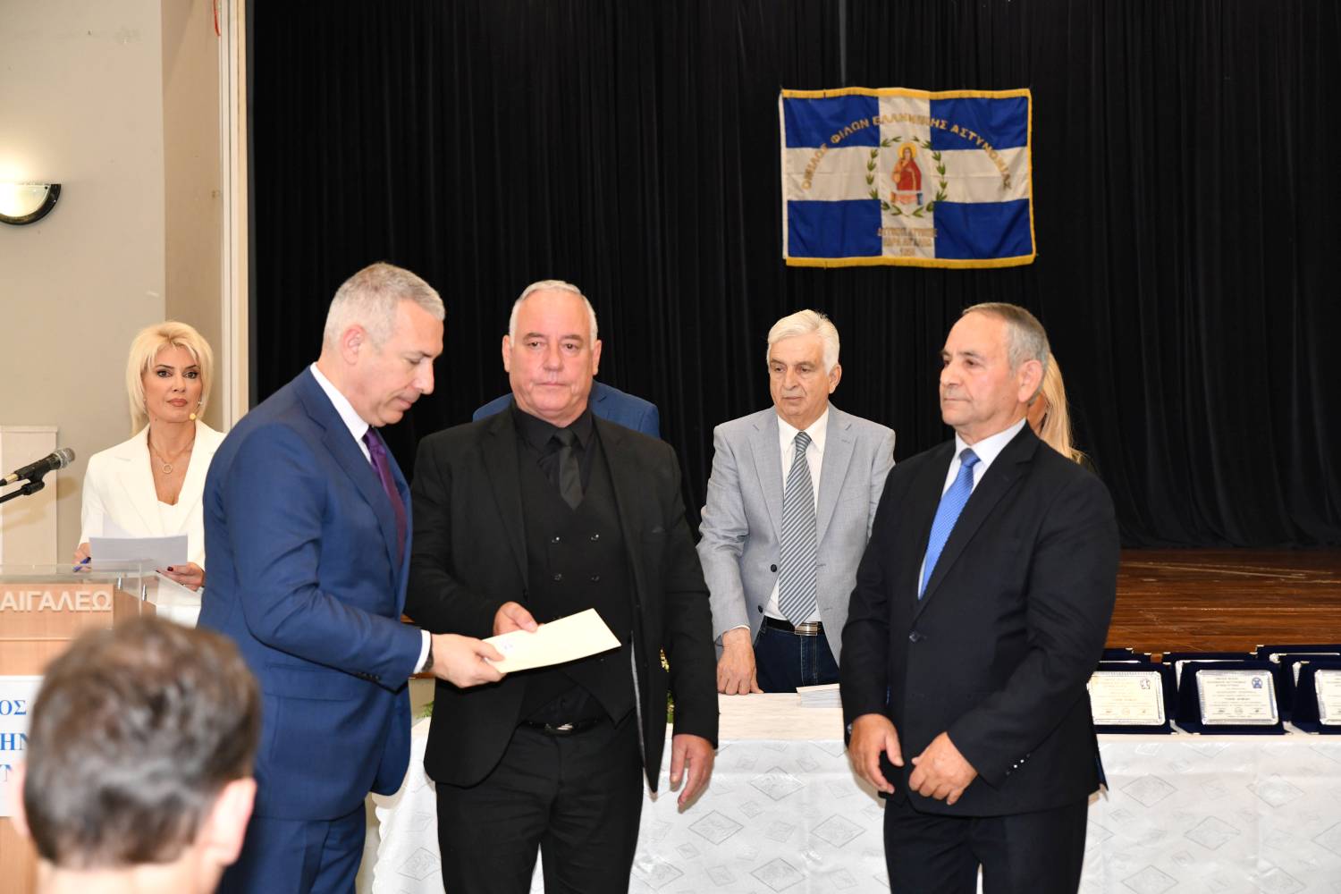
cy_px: 447
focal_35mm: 55
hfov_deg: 36.2
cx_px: 670
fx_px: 2049
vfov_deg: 24.6
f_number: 3.5
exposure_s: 1/200
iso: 1600
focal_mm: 55
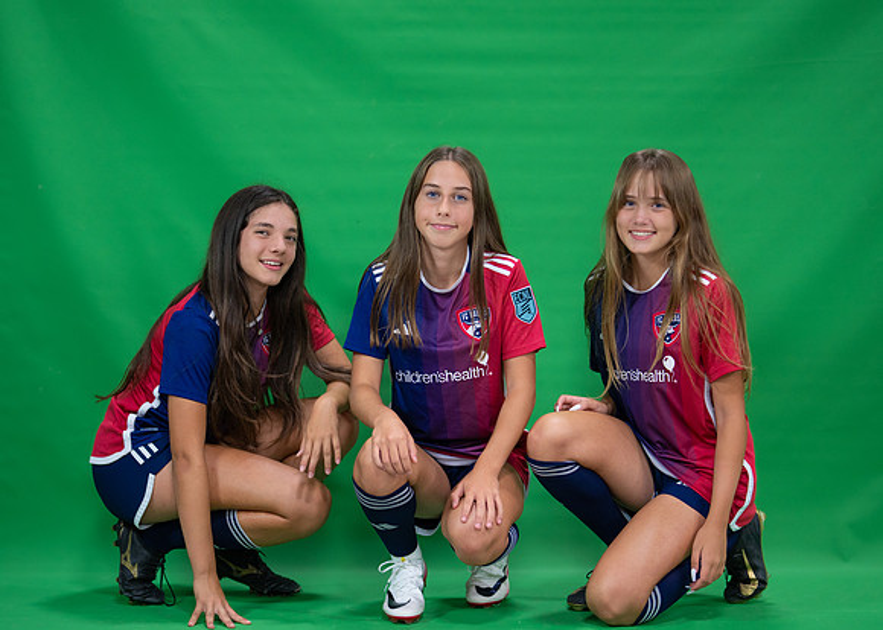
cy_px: 388
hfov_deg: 28.8
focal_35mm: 69
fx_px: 1720
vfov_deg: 20.7
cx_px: 424
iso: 400
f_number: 1.2
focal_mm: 50
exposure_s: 1/500
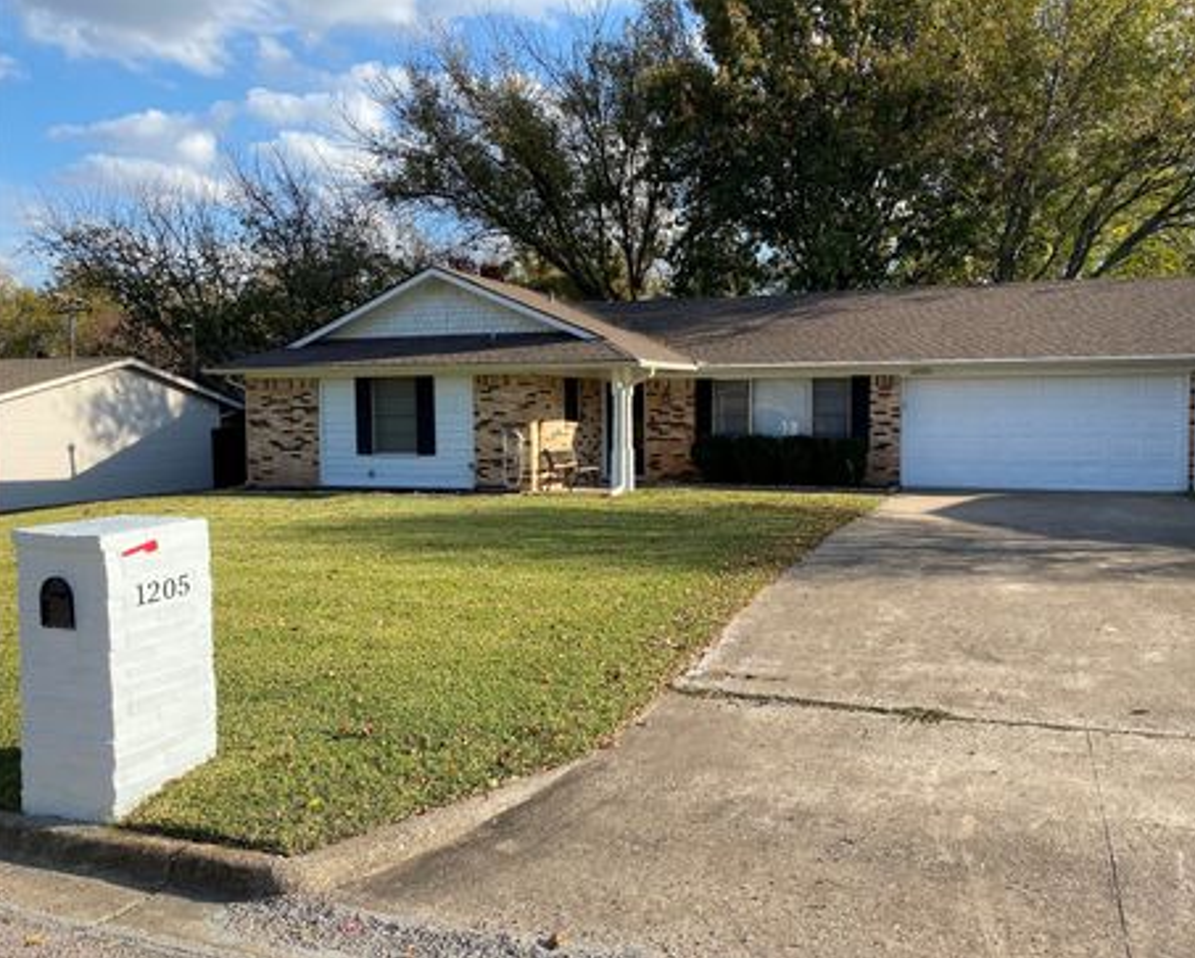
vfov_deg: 51.6
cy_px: 468
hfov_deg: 62.1
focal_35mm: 28
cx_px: 652
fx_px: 991
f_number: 1.8
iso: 32
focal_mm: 4.25
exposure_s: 1/1504
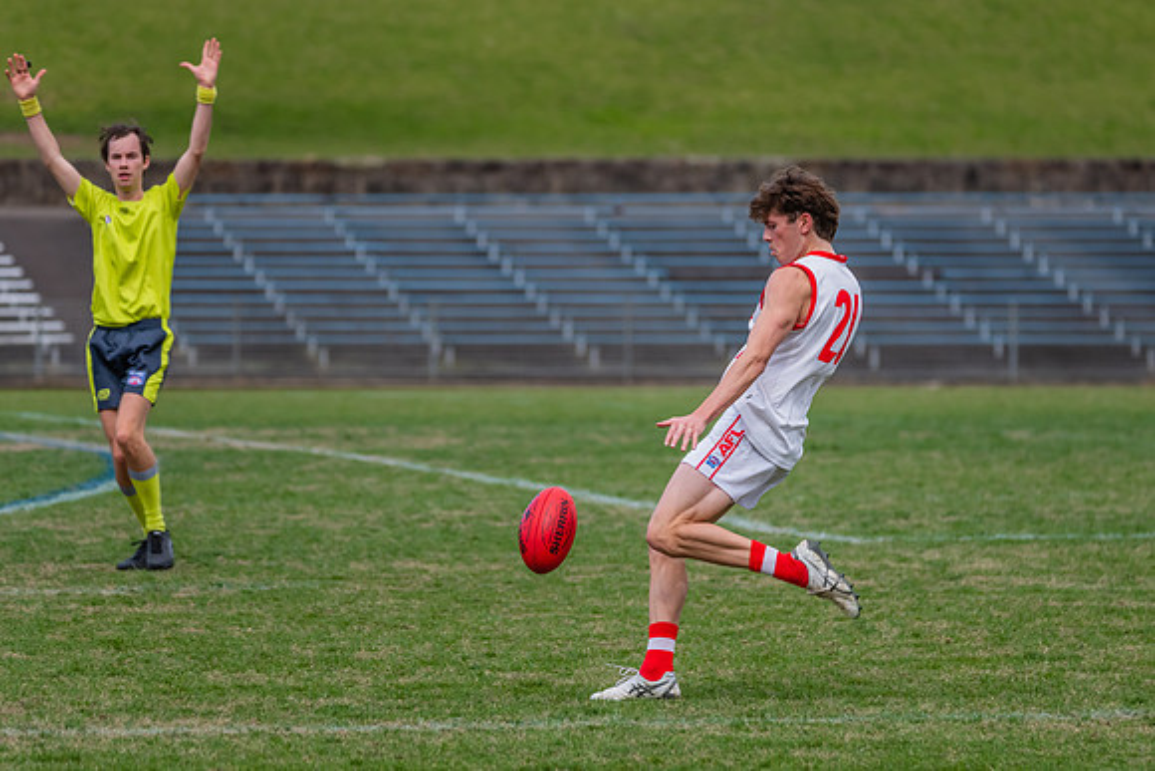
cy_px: 377
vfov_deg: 4.3
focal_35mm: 322
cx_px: 660
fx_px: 10324
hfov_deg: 6.4
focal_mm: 280
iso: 800
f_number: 6.3
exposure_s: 1/1600
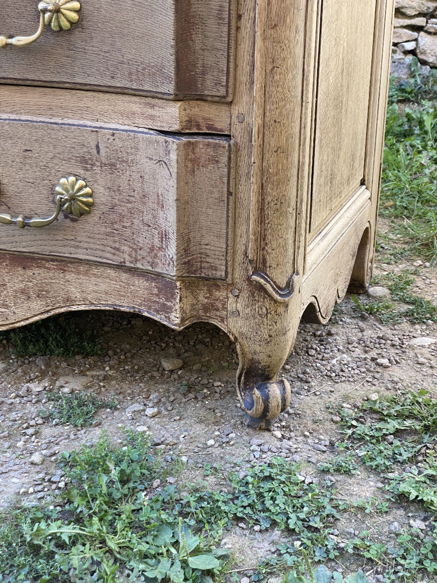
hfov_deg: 28.0
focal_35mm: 52
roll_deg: -4.0
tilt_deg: -20.4
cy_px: 292
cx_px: 218
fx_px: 875
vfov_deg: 36.8
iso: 64
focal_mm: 6
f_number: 2
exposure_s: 1/122
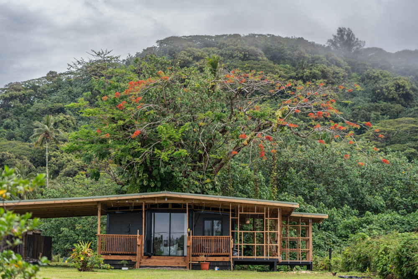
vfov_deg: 15.4
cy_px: 140
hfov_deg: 22.9
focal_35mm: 89
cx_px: 209
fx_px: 1033
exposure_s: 1/200
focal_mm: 89
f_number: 5
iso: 640
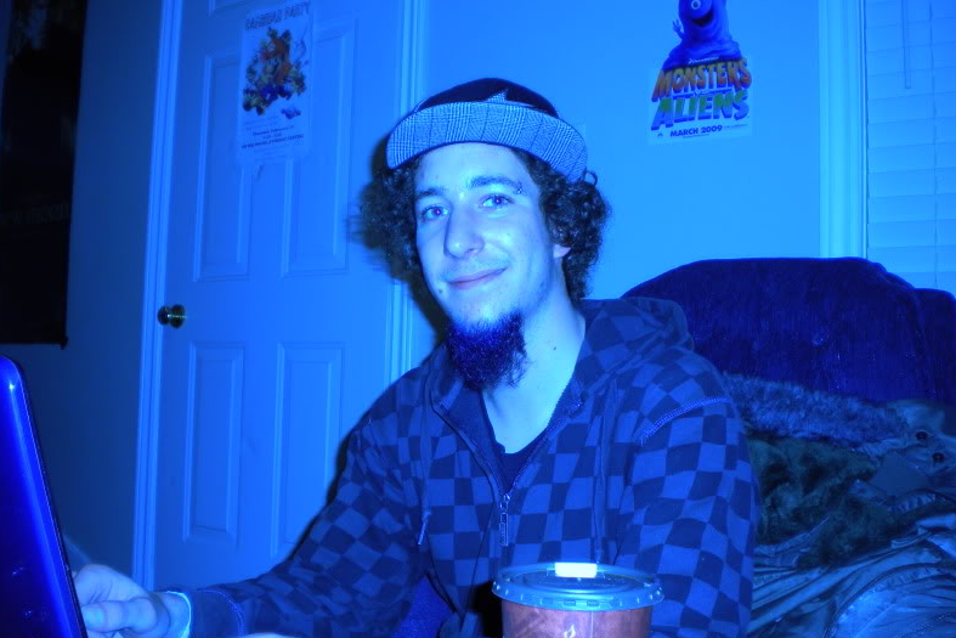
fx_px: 983
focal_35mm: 37
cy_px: 335
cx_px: 479
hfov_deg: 51.9
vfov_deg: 35.9
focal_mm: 6.3
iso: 80
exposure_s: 1/30
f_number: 3.1
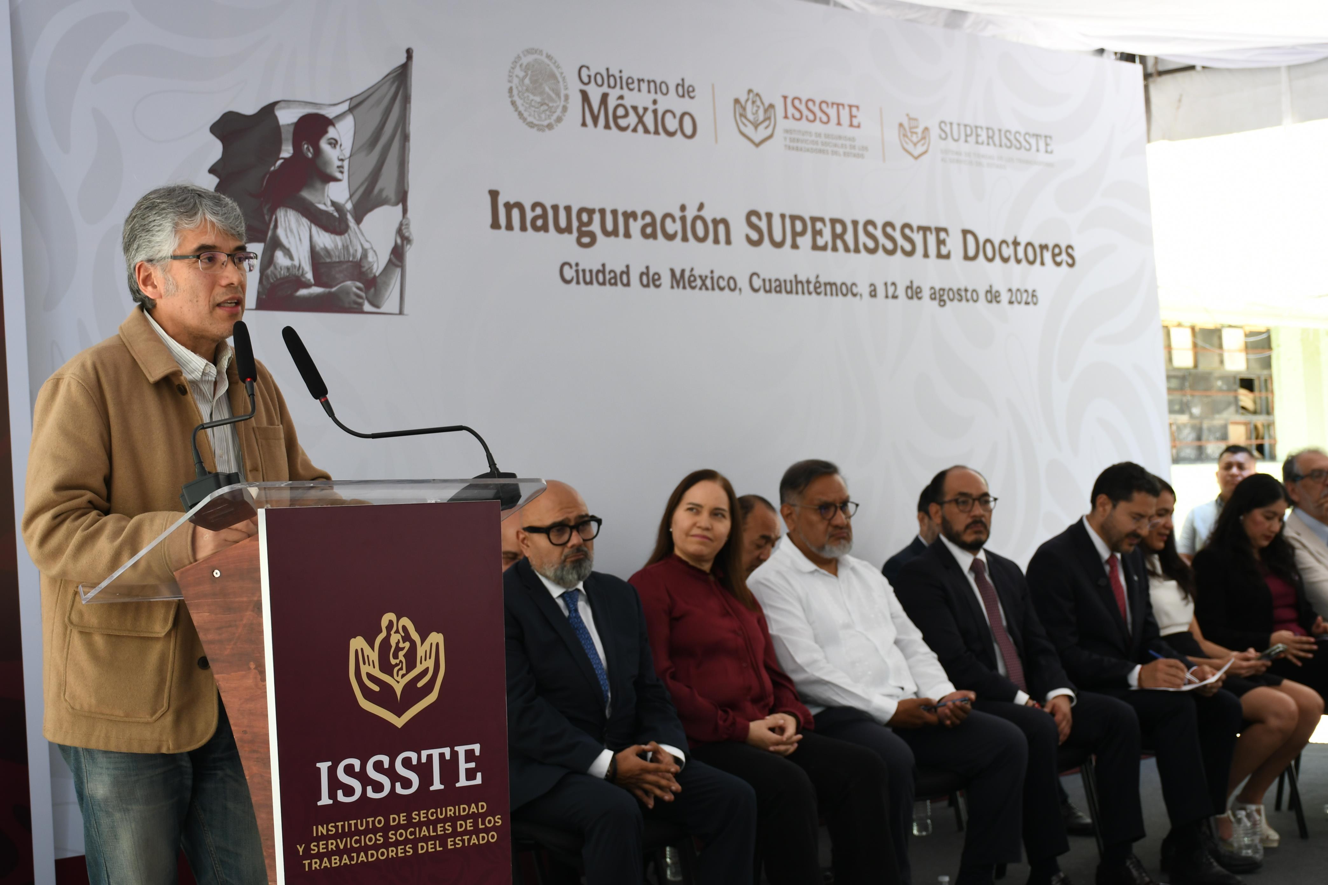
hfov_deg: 33.4
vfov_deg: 22.6
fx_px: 2213
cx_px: 664
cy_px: 442
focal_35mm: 60
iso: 320
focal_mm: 40
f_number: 5.6
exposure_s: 1/100
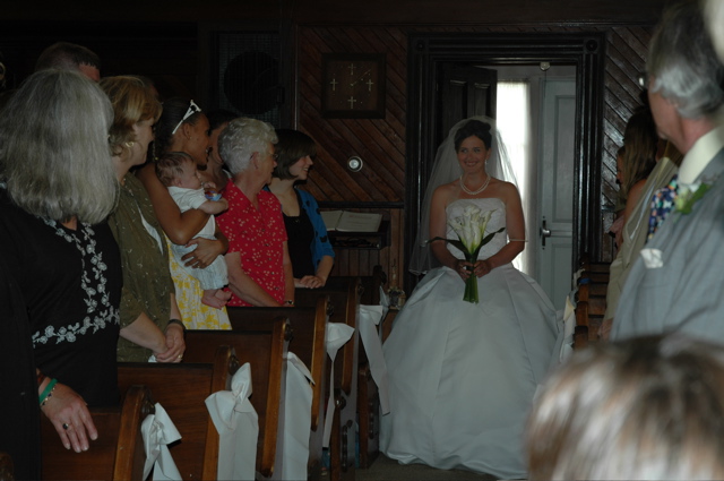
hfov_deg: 28.1
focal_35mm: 72
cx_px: 362
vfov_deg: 18.9
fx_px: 1446
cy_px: 240
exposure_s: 1/60
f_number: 4.5
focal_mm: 48
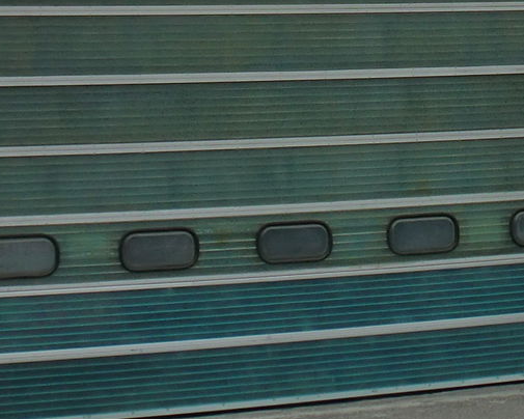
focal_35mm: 130
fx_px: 2016
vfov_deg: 11.5
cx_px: 598
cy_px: -172
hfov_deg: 14.4
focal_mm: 6.3
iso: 64
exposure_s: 1/640
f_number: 3.1
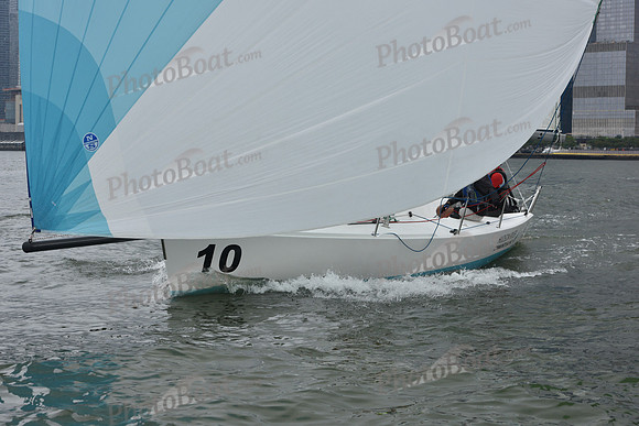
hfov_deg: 28.8
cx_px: 320
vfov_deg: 19.5
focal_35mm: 70
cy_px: 213
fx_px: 1243
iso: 400
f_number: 9
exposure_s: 1/800
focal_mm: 70
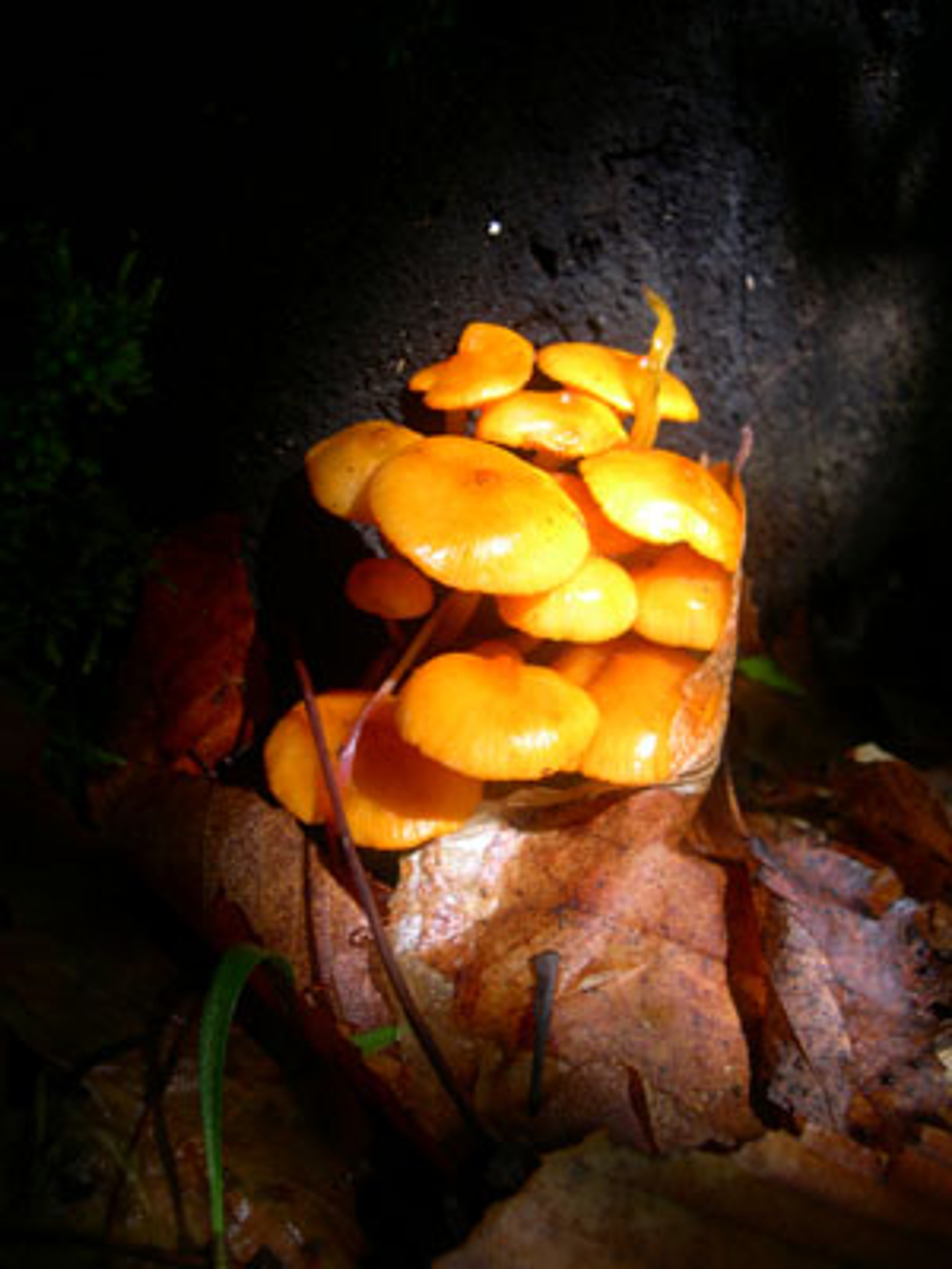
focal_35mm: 38
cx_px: 476
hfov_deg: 37.7
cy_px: 634
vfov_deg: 49.0
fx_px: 1393
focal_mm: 8
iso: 100
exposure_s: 1/144
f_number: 2.8
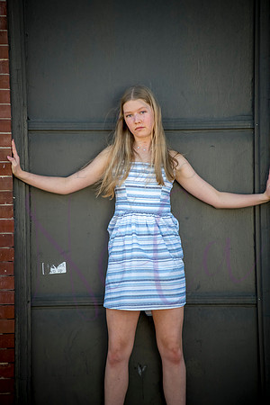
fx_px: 2250
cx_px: 135
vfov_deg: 10.3
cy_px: 202
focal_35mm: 200
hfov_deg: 6.9
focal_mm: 200
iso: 800
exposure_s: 1/1000
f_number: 5.6
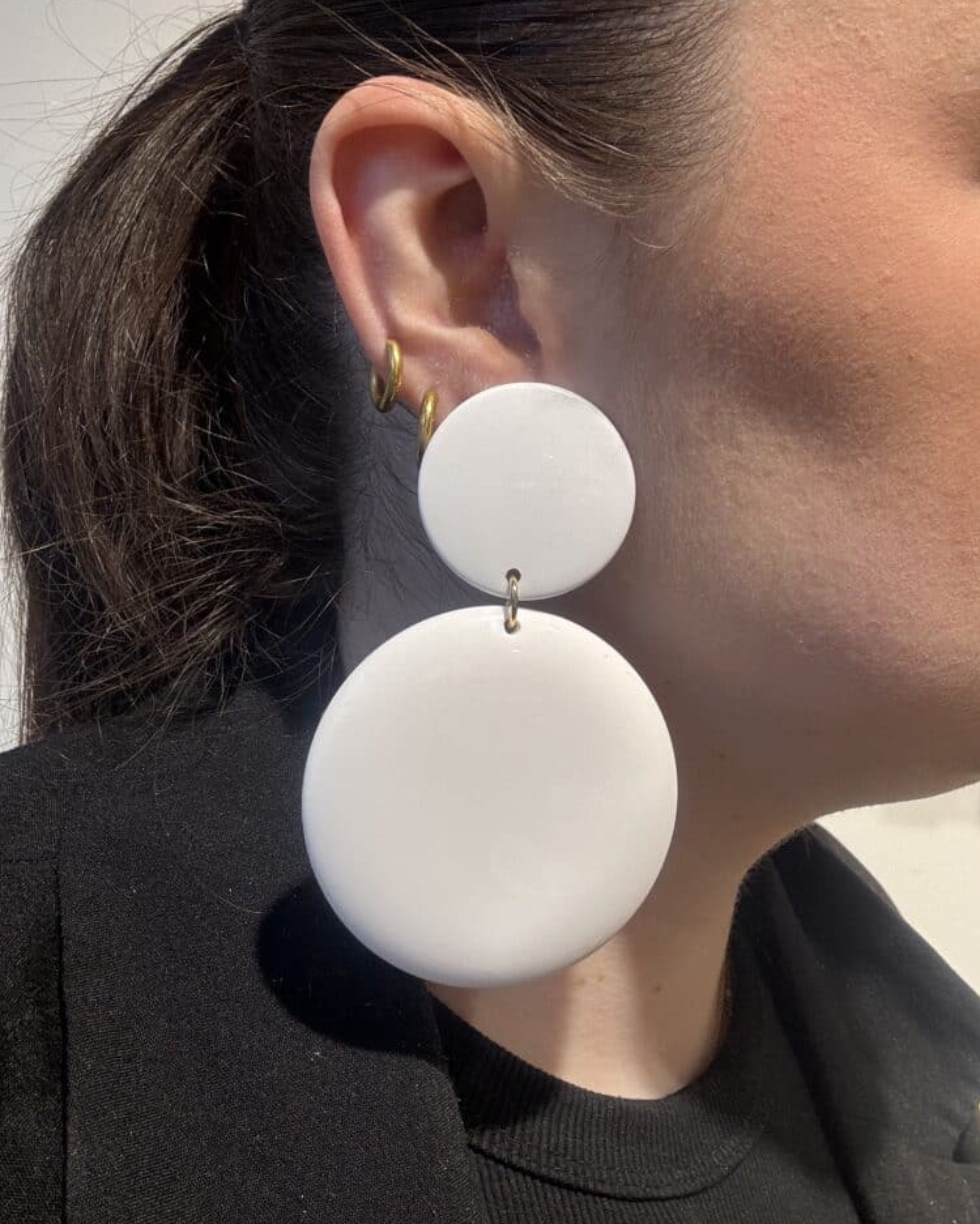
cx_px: 490
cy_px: 559
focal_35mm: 32
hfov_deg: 45.8
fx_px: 1160
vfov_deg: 55.6
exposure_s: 1/100
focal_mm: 2.69
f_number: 1.9
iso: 50
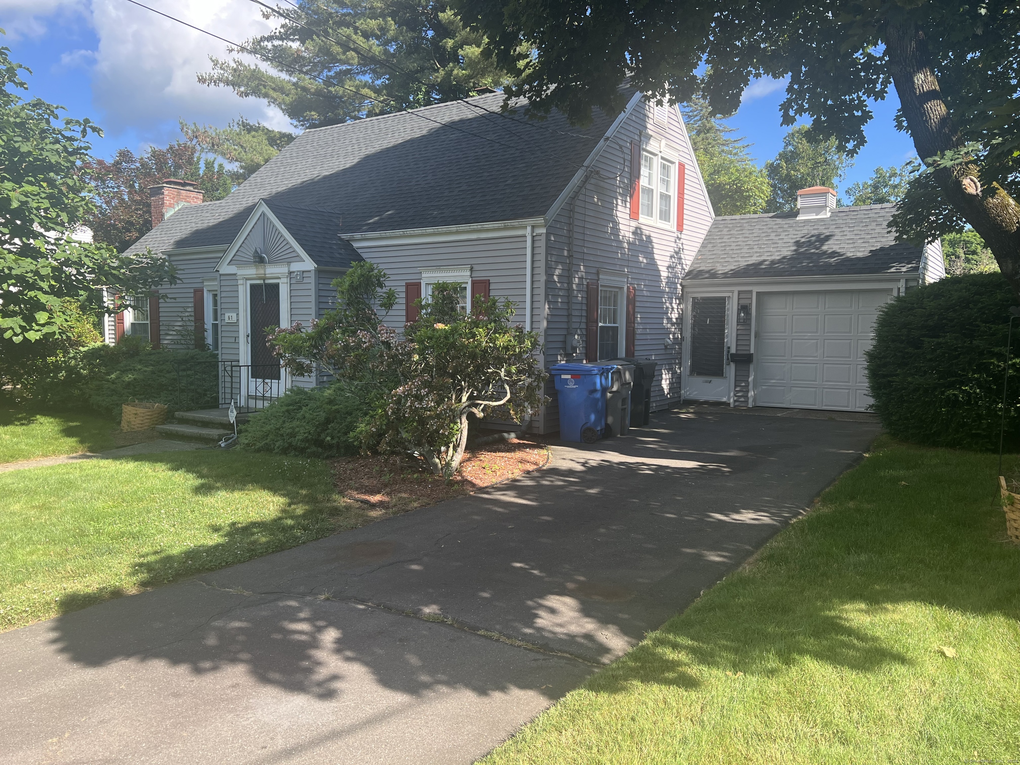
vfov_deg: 53.1
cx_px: 510
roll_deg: -0.1
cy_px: 382
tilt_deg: -3.8
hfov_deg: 67.3
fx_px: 766
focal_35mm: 26
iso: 50
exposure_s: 1/791
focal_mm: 5.7
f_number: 1.5
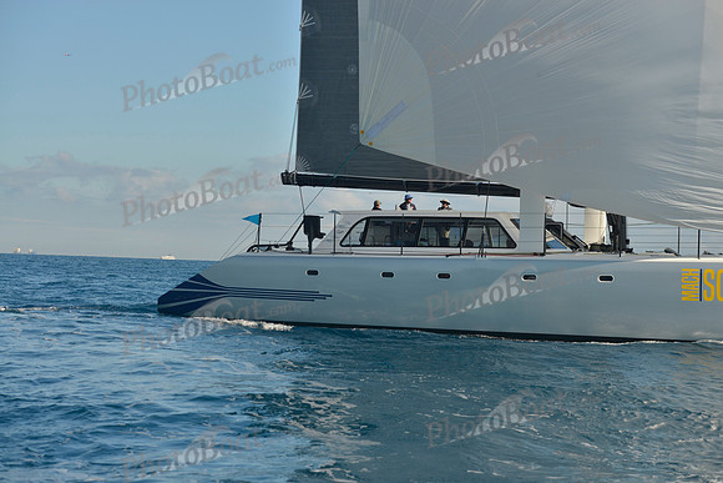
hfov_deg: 28.8
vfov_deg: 19.5
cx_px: 362
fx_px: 1406
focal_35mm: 70
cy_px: 242
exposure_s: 1/640
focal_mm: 70
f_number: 7.1
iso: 200
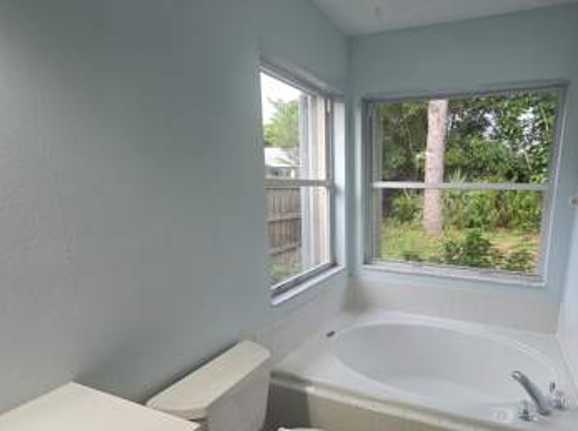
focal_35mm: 18
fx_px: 300
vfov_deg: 70.8
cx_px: 371
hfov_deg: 85.6
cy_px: 255
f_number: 2.2
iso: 64
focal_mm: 2.2
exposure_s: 1/60
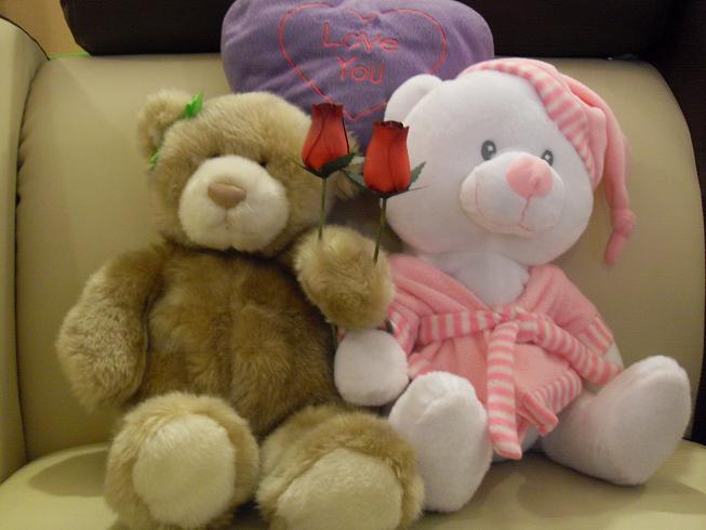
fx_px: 755
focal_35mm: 37
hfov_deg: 50.1
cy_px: 265
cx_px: 353
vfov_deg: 38.7
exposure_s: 1/6
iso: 200
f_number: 2.8
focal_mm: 6.3
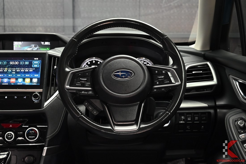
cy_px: 82
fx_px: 369
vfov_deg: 25.1
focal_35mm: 54
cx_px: 123
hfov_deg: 36.9
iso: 1100
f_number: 5.6
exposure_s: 1/20
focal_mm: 36
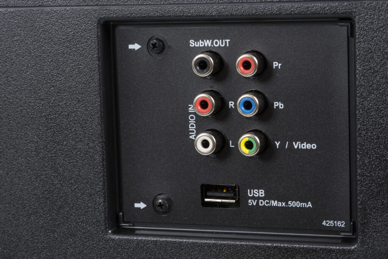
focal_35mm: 90
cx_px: 194
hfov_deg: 22.6
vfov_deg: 15.2
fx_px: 971
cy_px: 130
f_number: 16
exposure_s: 1/160
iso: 400
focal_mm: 90
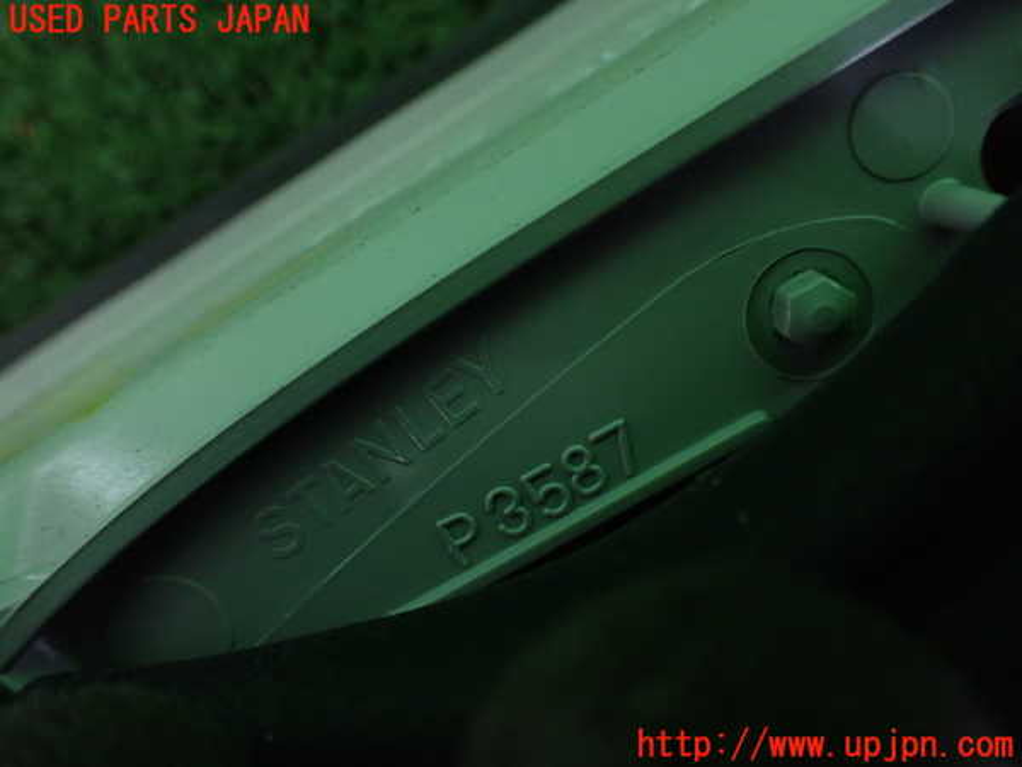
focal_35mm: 30
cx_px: 511
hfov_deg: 60.0
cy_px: 384
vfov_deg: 46.8
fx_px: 886
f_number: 2.3
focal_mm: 5.4
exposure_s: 1/80
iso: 800
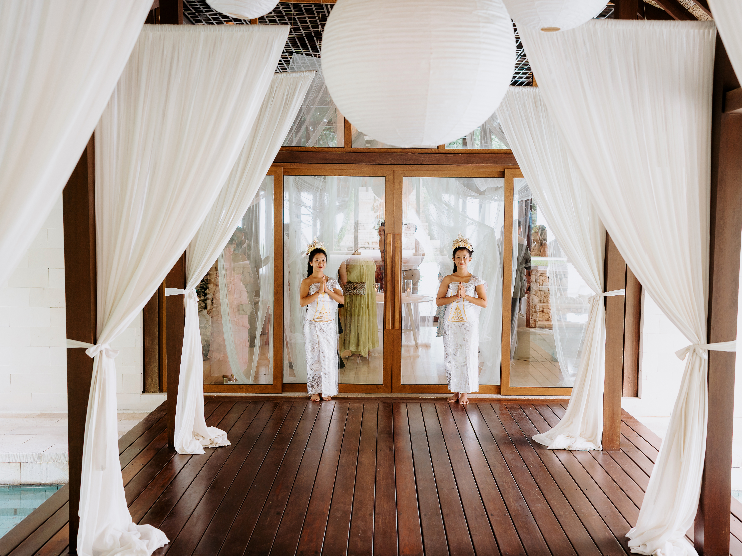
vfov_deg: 37.7
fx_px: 815
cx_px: 385
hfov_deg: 49.0
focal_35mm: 38
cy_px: 278
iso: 250
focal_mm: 35
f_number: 2.8
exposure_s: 1/200
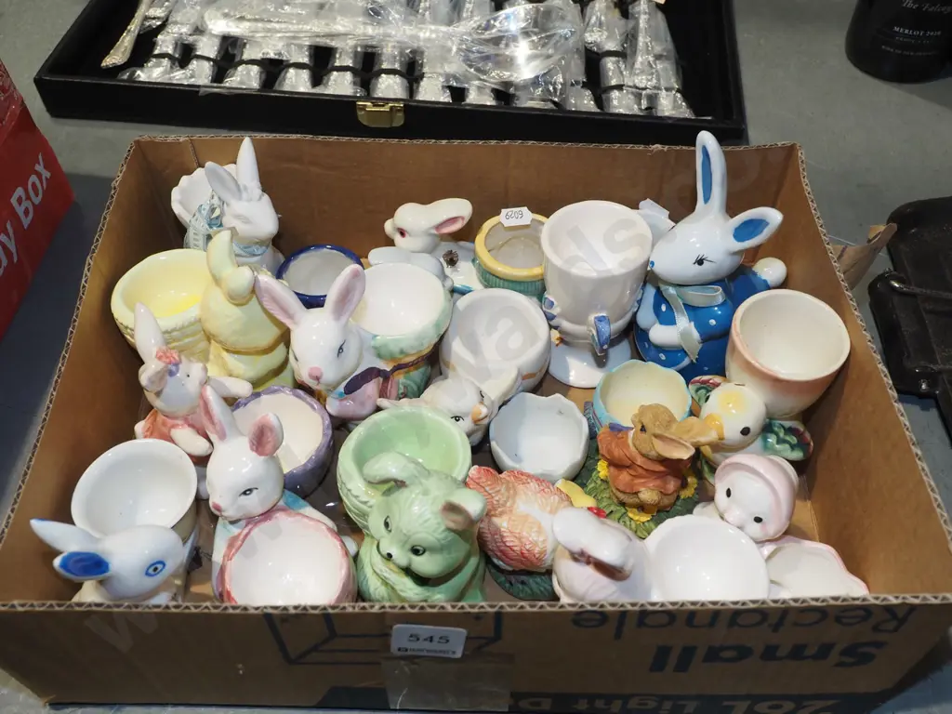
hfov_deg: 56.8
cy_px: 357
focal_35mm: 32
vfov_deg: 44.2
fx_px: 880
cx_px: 476
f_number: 5.6
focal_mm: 16
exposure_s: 1/160
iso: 1000
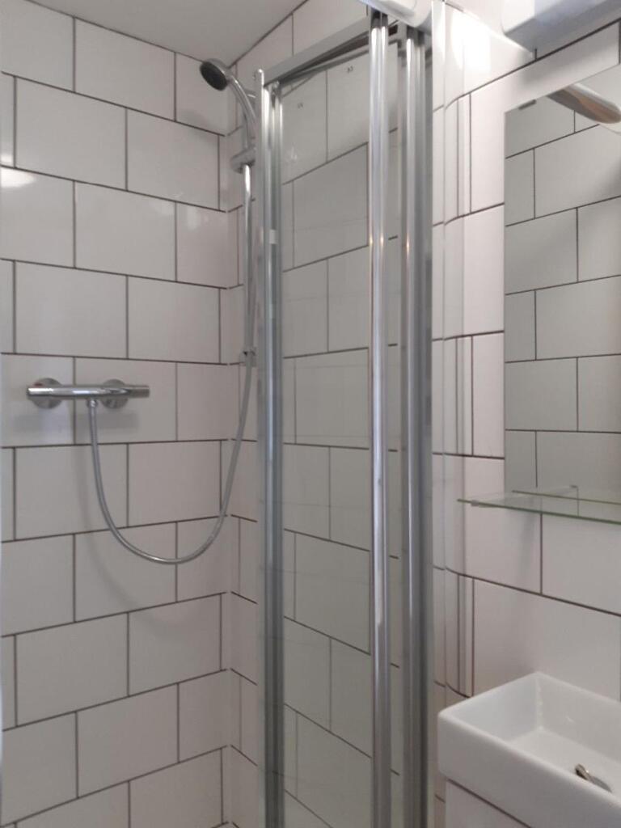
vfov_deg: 67.3
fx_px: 622
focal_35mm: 26
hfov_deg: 53.1
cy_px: 414
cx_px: 310
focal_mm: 3.93
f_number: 1.7
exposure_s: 1/50
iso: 64
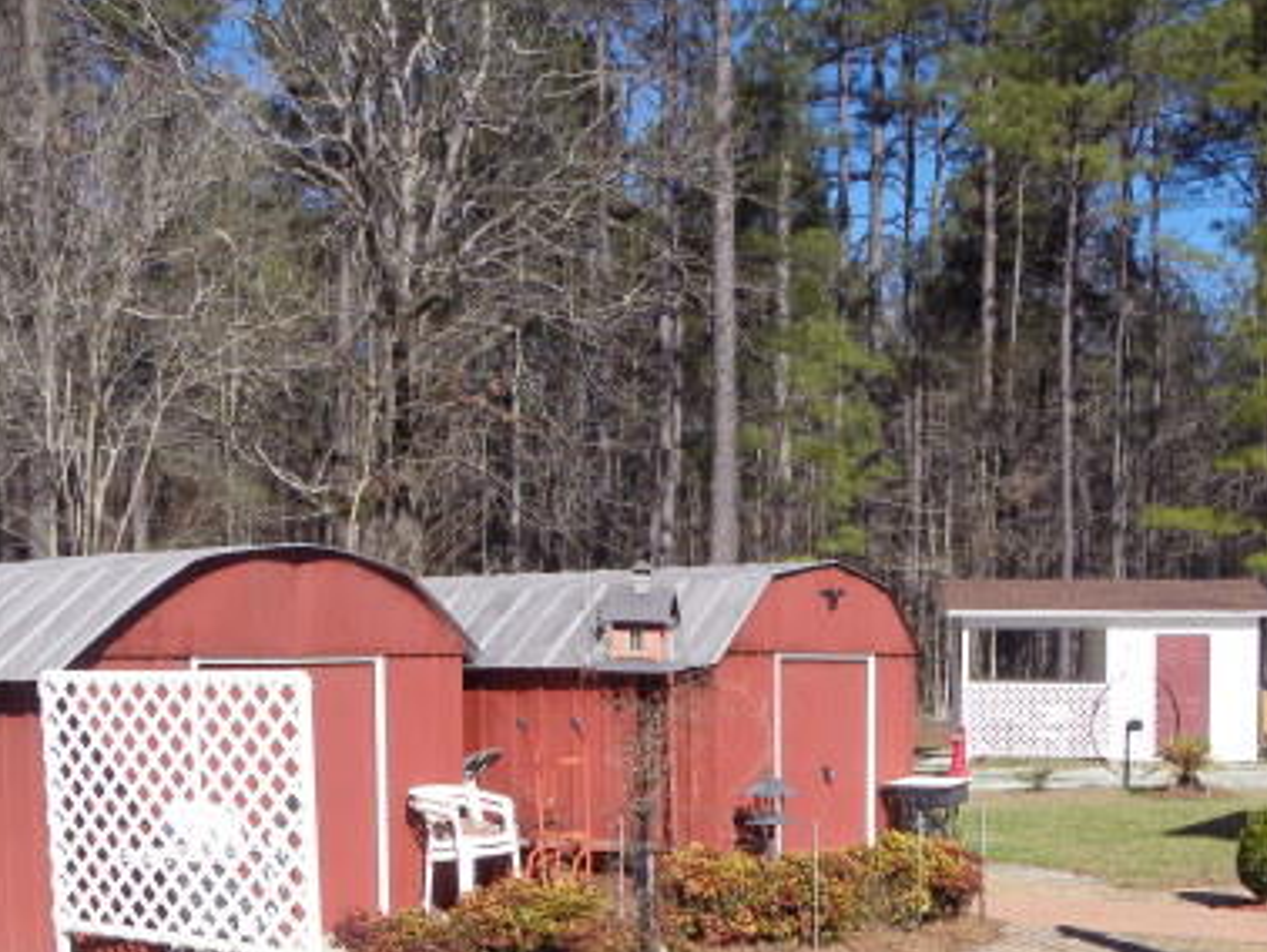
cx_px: 731
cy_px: 717
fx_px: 1611
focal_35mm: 44
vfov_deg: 32.3
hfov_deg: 42.8
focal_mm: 4.6
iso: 64
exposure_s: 1/304
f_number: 5.6
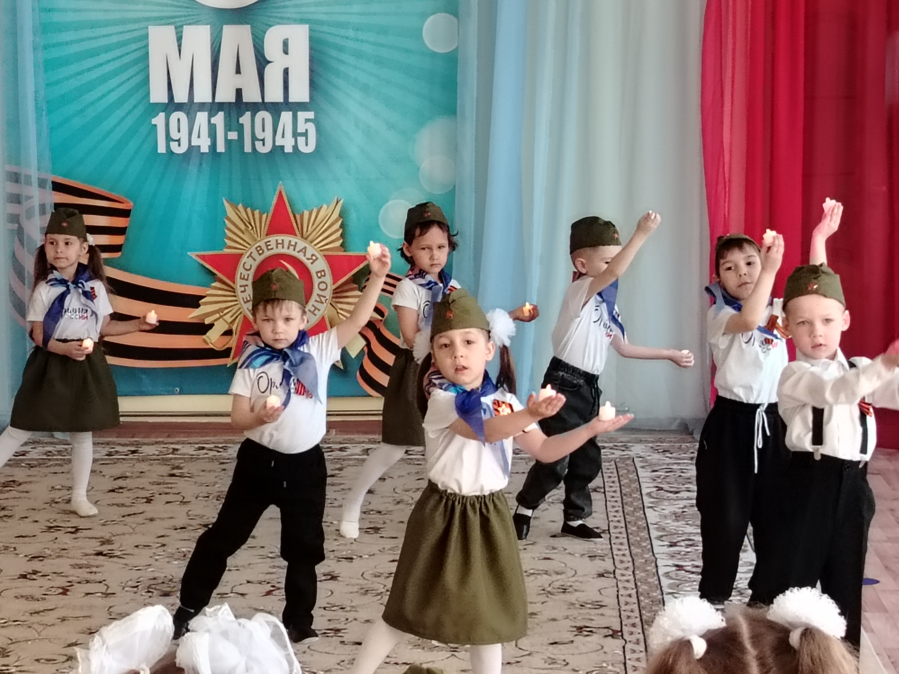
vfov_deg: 15.6
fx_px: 2467
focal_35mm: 95
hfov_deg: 20.6
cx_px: 462
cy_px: 308
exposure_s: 1/100
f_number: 1.75
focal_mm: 5.25
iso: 519
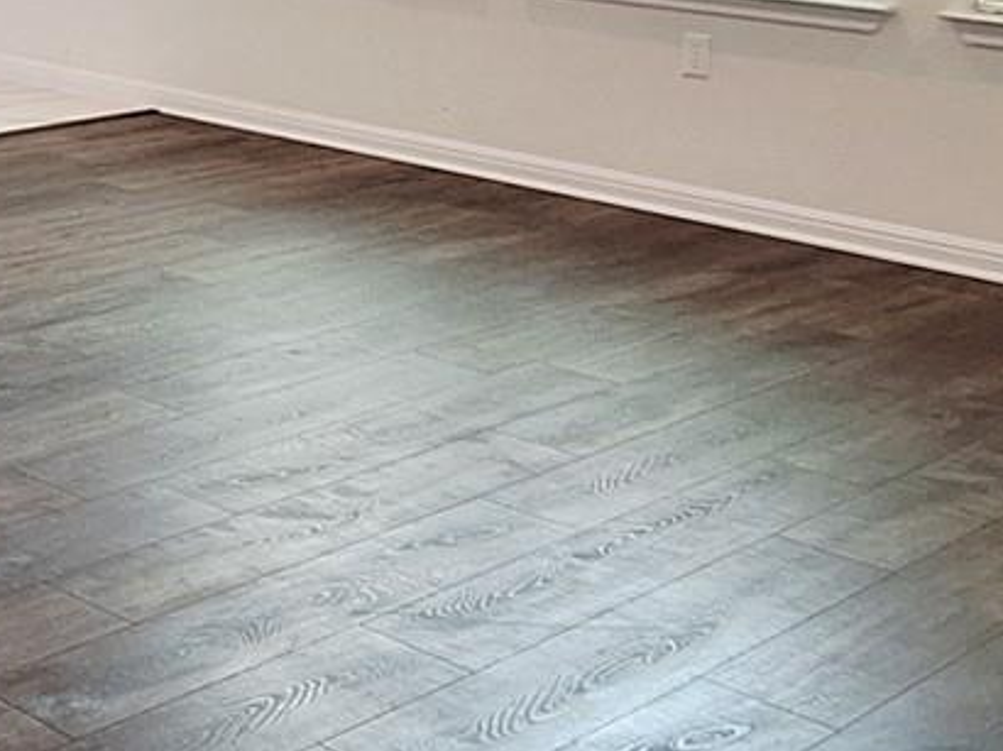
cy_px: -49
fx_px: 1882
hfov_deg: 24.9
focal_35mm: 65
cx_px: -384
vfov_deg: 21.5
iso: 80
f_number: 2.2
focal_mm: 1.74
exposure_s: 1/40
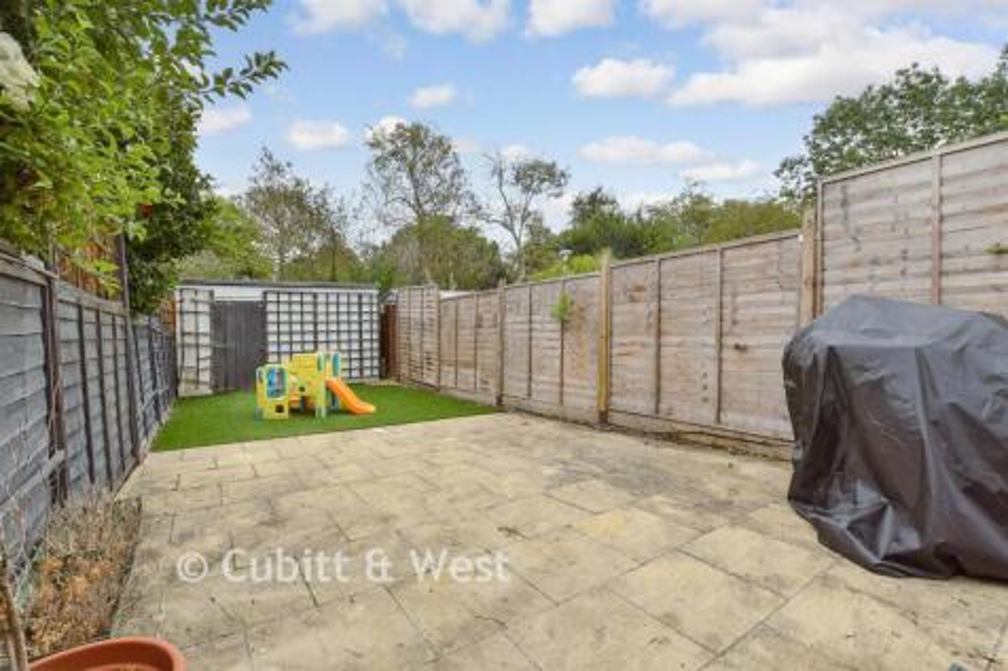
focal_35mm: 15
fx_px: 420
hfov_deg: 100.4
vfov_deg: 77.3
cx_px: 504
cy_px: 336
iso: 160
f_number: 8
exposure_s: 1/100
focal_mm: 10
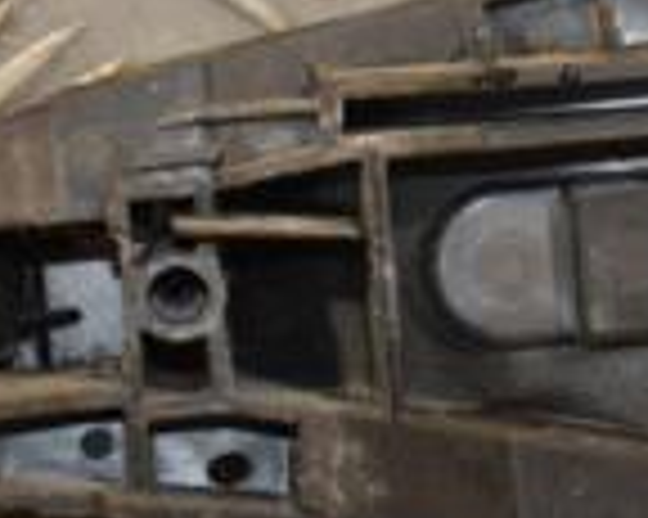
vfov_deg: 5.3
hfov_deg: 6.6
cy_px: 243
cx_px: 680
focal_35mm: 294
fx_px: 5635
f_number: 5
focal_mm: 50
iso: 800
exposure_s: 1/160
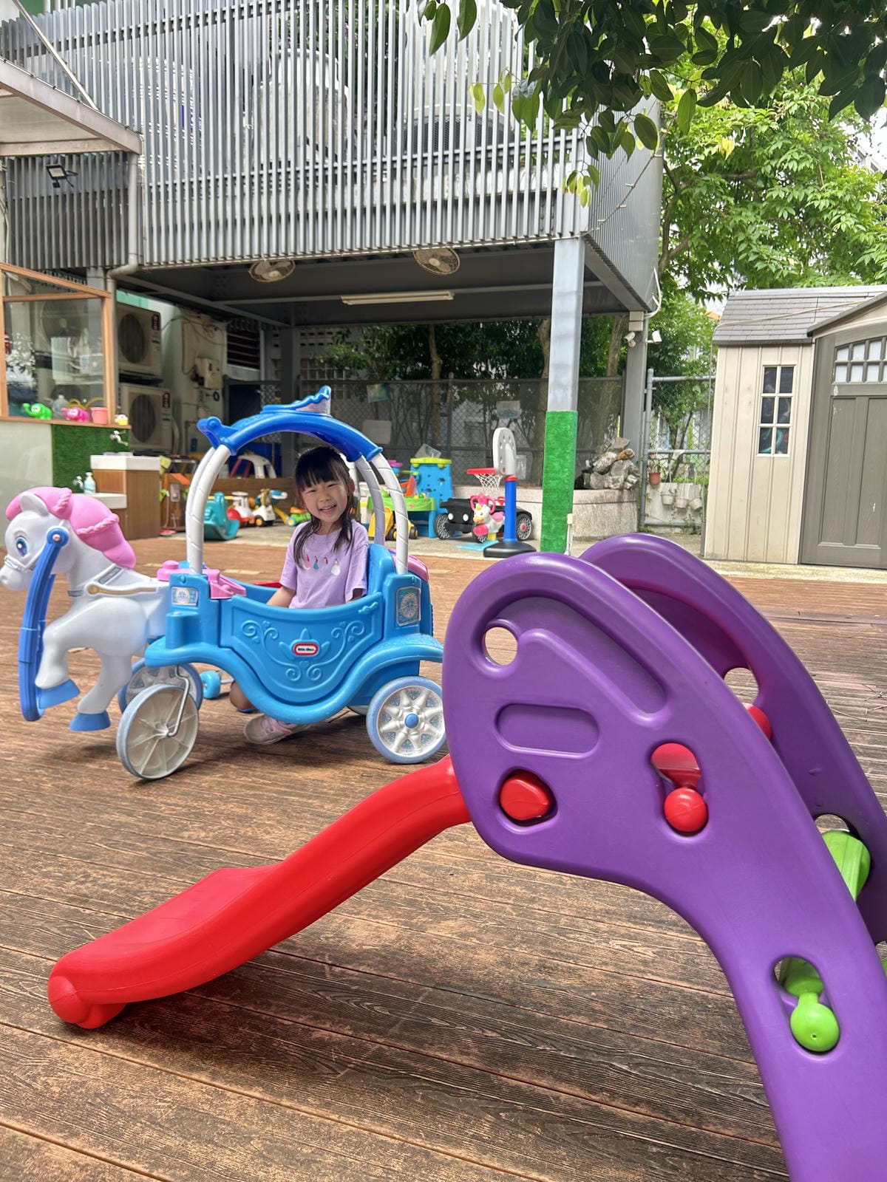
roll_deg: -1.7
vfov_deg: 67.3
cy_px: 591
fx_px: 888
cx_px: 444
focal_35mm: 26
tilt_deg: -7.5
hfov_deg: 53.1
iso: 64
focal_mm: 5.7
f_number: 1.5
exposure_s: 1/121
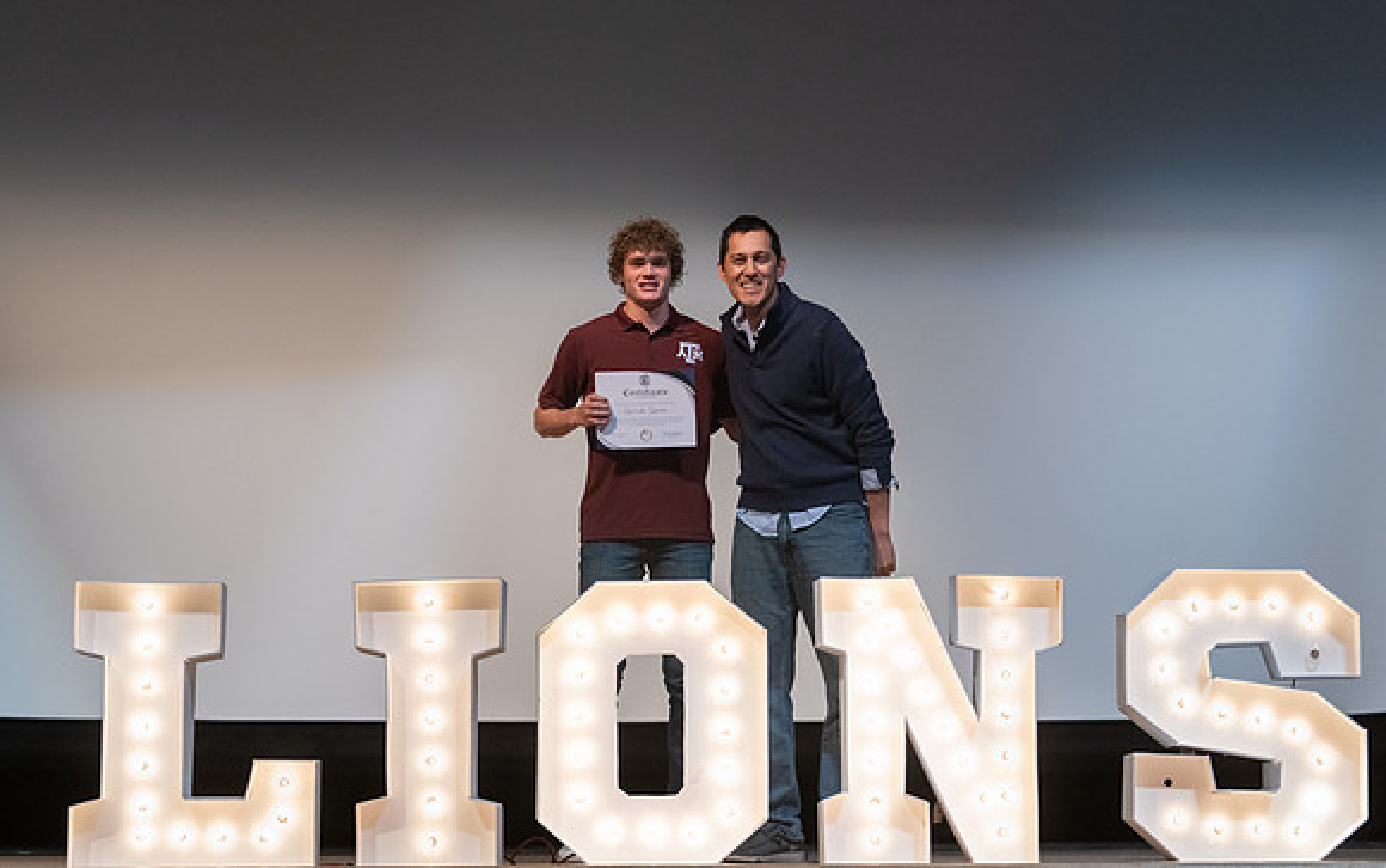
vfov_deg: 15.9
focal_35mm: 82
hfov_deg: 25.2
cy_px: 366
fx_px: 3106
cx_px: 722
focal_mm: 72
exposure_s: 1/320
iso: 5000
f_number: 4
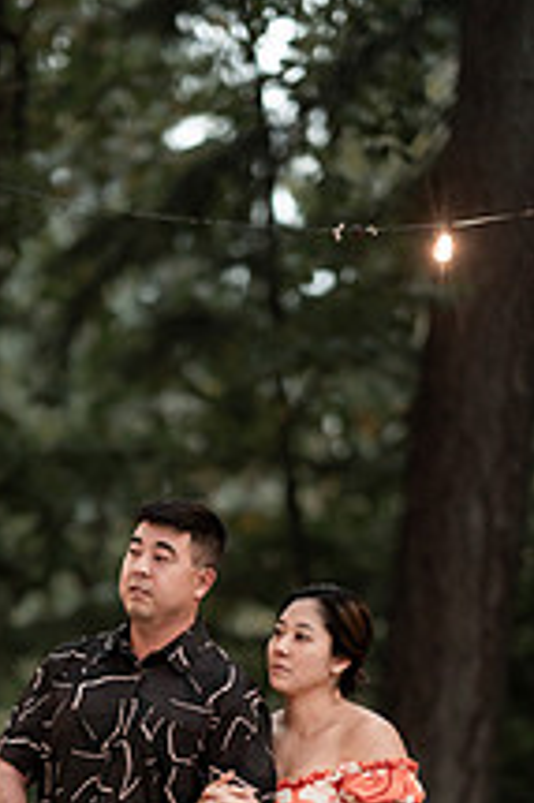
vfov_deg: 11.5
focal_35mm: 178
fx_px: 3967
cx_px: 123
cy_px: 766
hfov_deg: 7.7
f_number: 1.4
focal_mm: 85
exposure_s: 1/400
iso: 1600
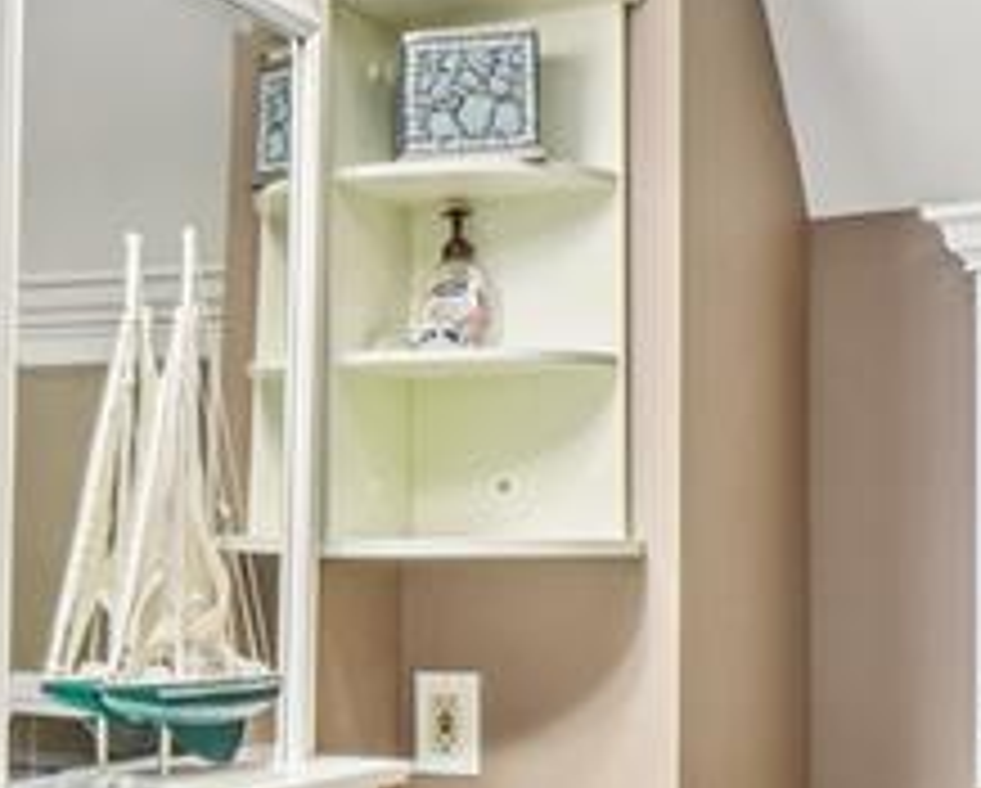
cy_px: 617
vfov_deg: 22.9
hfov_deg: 24.6
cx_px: -324
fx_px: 1919
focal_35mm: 66
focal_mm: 10
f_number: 8
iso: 400
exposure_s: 1/4
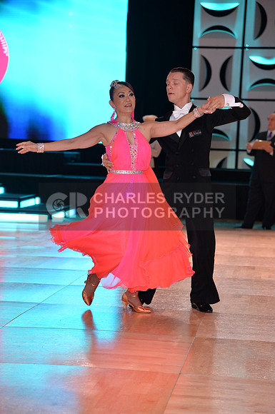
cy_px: 207
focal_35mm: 105
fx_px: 1207
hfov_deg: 13.0
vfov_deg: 19.5
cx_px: 138
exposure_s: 1/250
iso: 2000
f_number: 5
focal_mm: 105
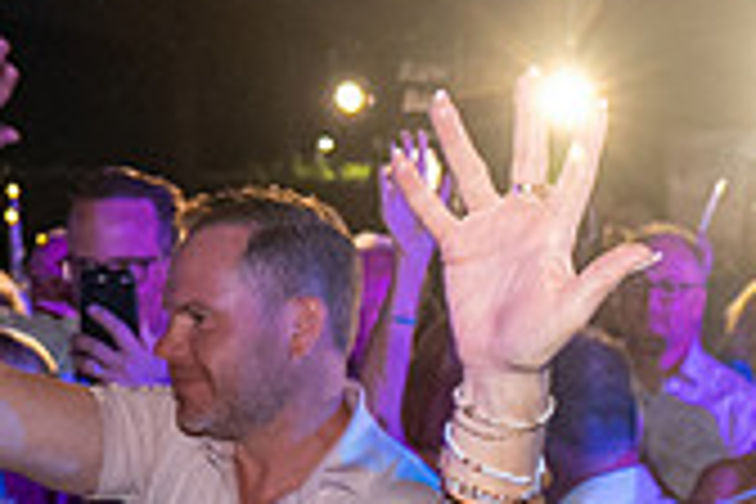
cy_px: 623
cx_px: 652
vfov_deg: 15.8
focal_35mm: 83
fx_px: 1743
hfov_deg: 23.9
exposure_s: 1/125
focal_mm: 24
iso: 3200
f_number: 4
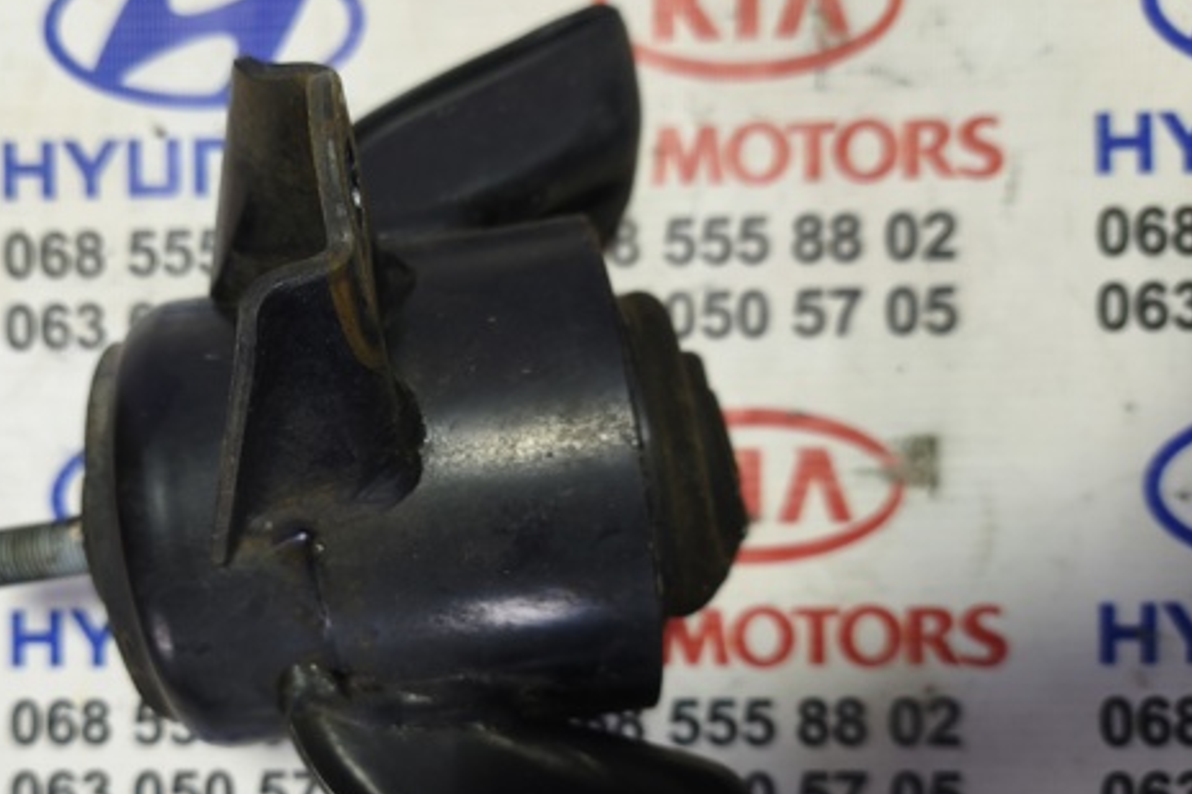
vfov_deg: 39.7
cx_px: 416
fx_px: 1092
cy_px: 498
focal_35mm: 33
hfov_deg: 56.2
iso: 320
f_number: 1.7
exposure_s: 1/45
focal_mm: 5.35
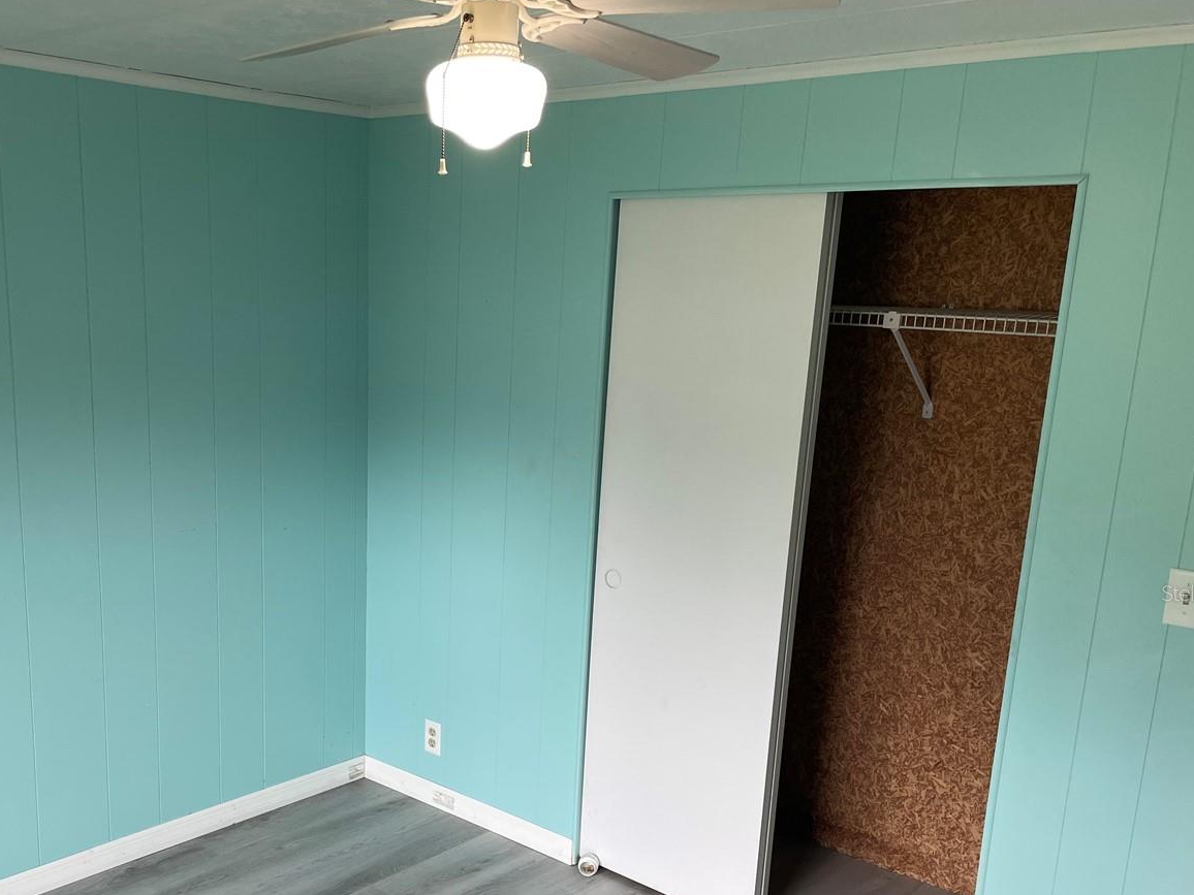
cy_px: 593
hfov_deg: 50.7
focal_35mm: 36
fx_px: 1242
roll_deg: -1.3
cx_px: 433
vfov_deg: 39.2
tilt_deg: -14.6
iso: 64
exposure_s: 1/121
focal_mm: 4.2
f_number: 1.6
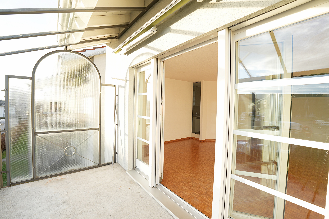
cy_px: 110
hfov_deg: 100.4
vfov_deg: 77.3
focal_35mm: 15
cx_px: 164
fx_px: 137
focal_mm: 10
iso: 125
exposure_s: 1/60
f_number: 4
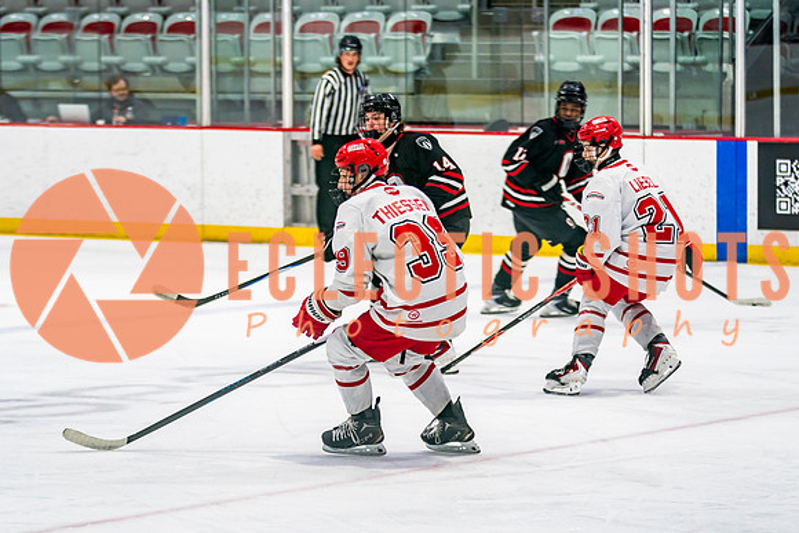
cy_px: 326
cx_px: 371
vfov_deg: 8.1
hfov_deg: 12.1
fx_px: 3762
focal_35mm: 169
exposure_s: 1/640
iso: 400
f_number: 2.8
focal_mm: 105
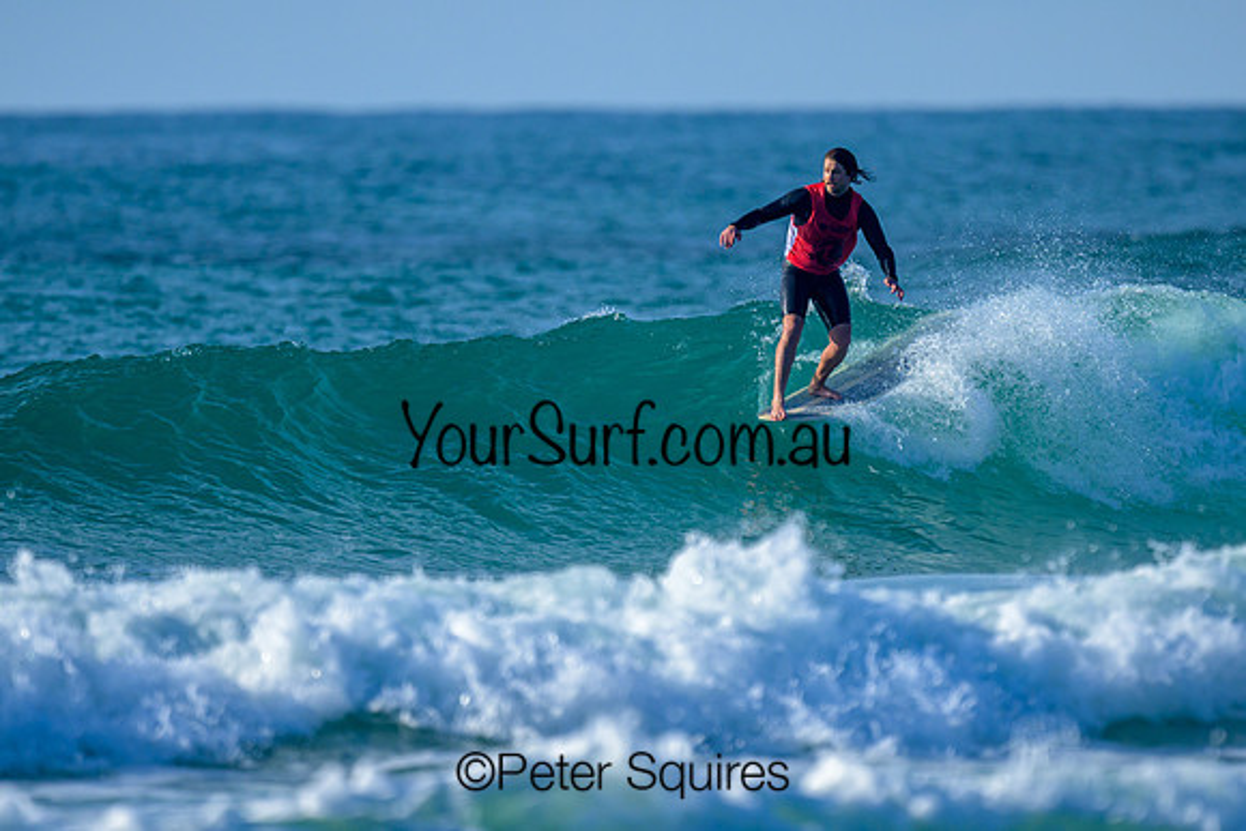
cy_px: 359
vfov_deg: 1.3
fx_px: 38078
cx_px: 669
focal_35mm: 1100
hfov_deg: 1.9
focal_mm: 800
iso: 280
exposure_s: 1/2000
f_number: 6.3
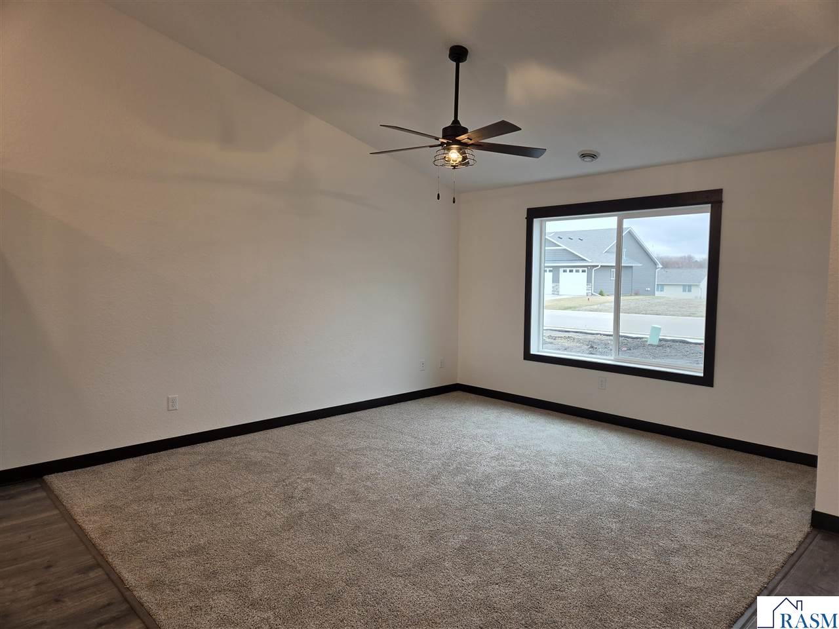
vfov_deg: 58.9
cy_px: 314
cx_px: 420
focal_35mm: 23
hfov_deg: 73.9
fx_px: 557
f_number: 1.8
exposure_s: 1/120
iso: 50
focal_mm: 5.4
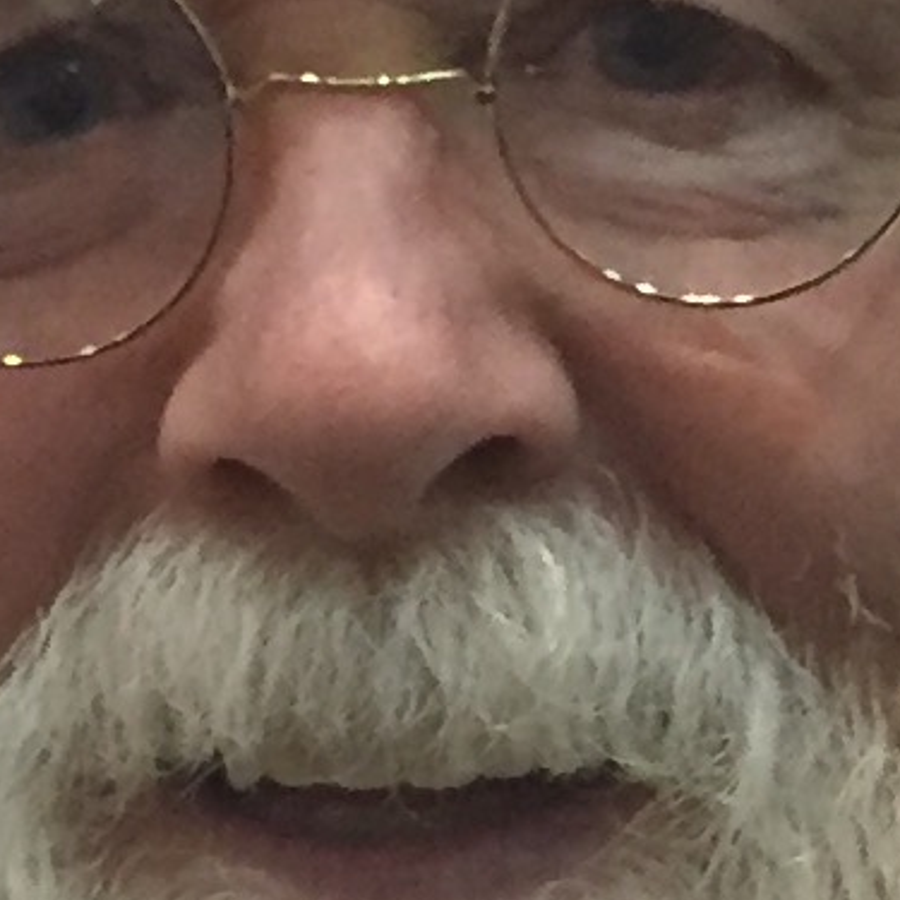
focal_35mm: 223
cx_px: 281
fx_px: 6560
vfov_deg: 7.8
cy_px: 1166
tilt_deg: -13.6
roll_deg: -3.2
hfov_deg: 7.8
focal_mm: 4.15
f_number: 2.2
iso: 250
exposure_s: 1/30
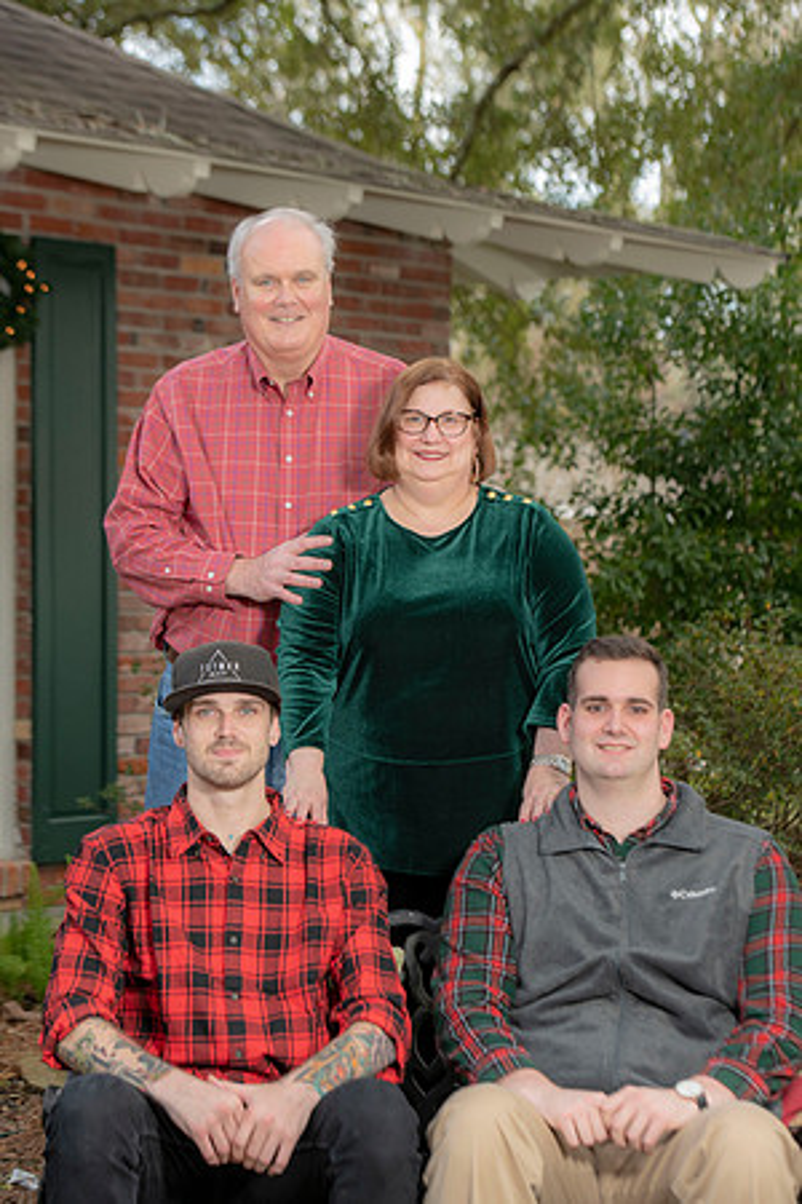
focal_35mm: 98
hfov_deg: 14.0
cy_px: 602
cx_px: 401
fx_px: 3275
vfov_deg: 20.8
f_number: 5
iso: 320
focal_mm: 98
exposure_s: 1/200
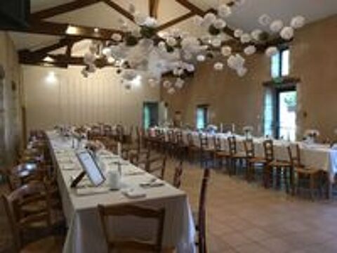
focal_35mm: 29
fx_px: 282
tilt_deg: -4.0
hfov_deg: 61.7
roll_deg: -0.1
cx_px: 168
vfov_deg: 48.2
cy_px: 126
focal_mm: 4.15
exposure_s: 1/33
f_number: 2.2
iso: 100
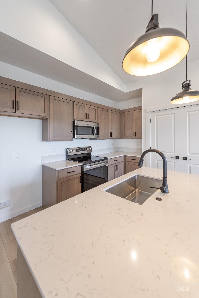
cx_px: 100
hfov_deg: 81.3
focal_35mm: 14
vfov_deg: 104.2
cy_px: 149
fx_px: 116
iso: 1250
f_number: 4.5
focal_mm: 14
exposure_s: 1/200
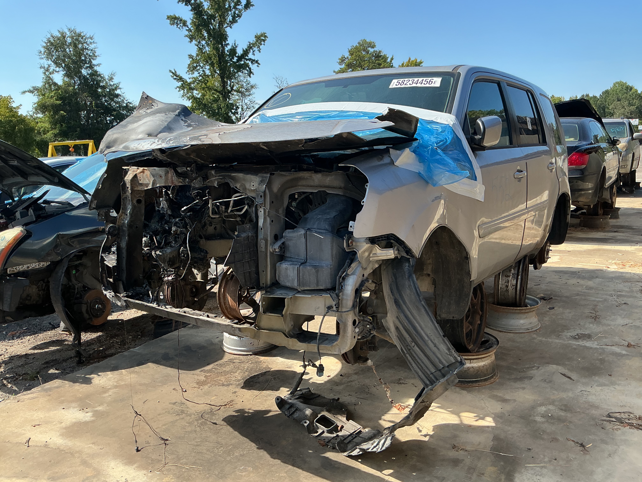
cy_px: 241
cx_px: 321
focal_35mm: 29
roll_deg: +1.1
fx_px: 538
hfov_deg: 61.7
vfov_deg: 48.2
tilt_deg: -9.9
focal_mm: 3
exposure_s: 1/869
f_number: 1.8
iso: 25
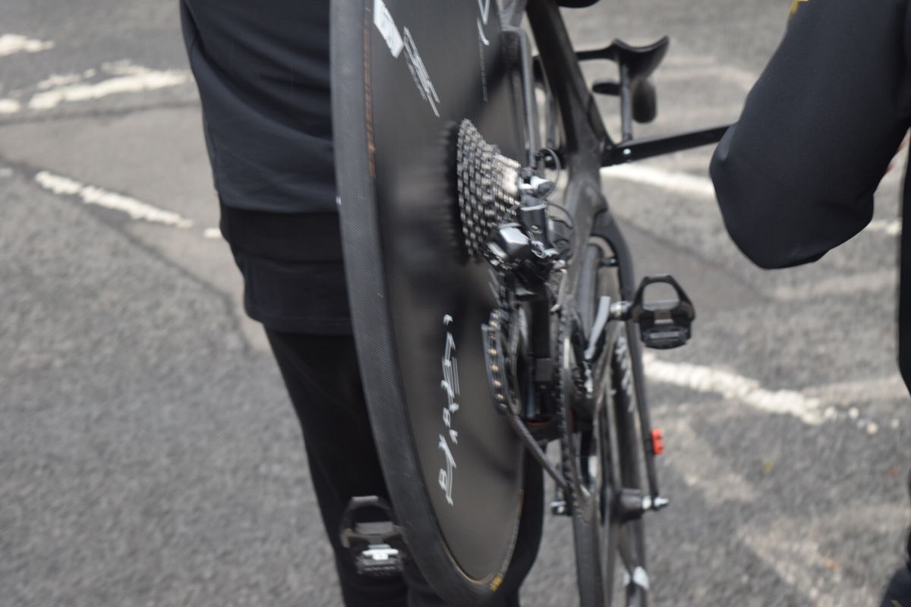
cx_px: 456
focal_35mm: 82
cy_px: 304
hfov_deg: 24.6
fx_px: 2088
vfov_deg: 16.6
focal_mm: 55
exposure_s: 1/80
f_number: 5.6
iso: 400
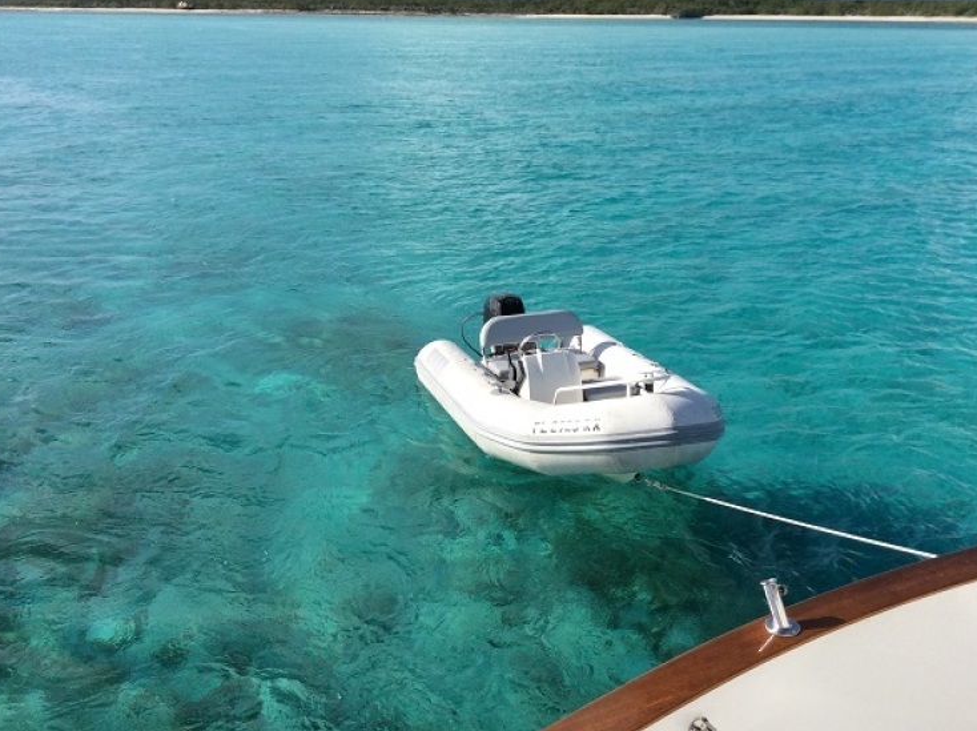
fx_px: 987
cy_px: 342
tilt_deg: -18.5
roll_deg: +1.3
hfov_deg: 52.7
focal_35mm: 35
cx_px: 500
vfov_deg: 40.6
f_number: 2.4
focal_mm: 3.3
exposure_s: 1/1972
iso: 32
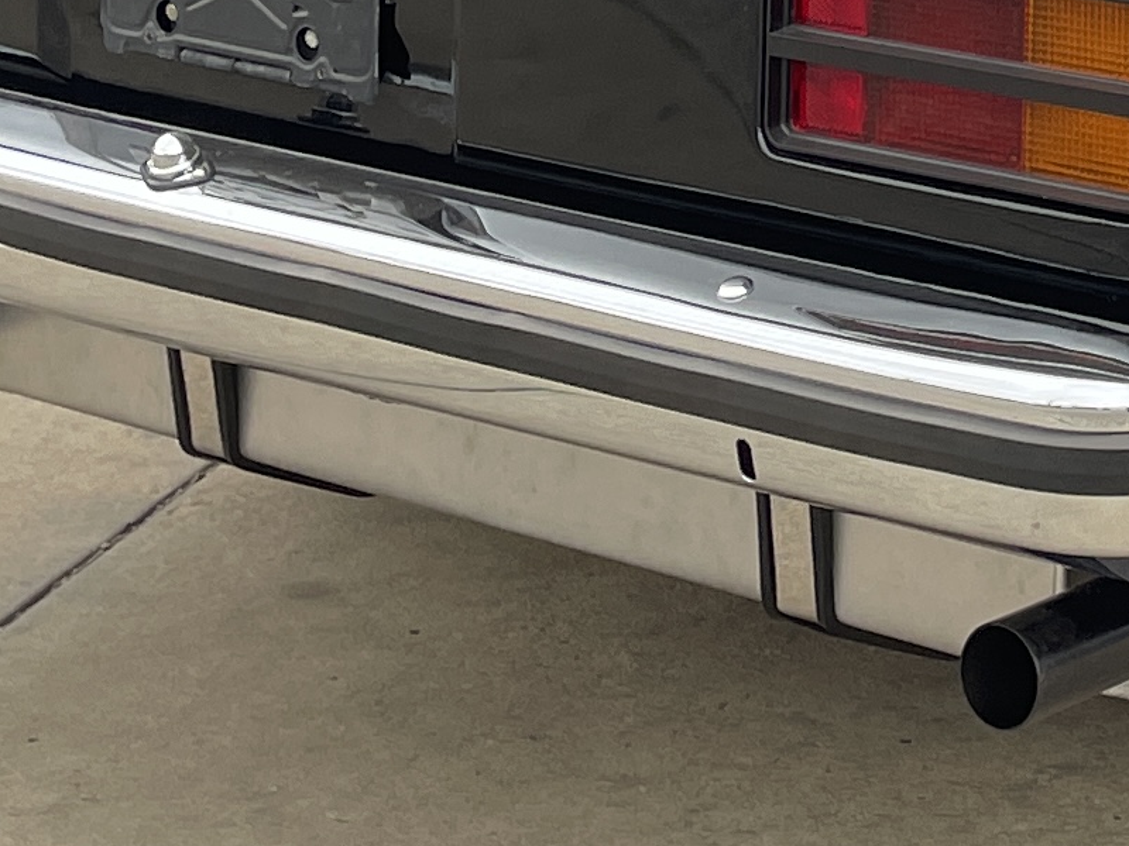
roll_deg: -1.0
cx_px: 1534
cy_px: -1069
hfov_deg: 14.3
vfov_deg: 10.1
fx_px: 4273
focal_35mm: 131
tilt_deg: +1.6
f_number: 1.6
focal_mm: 4.2
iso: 32
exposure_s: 1/348
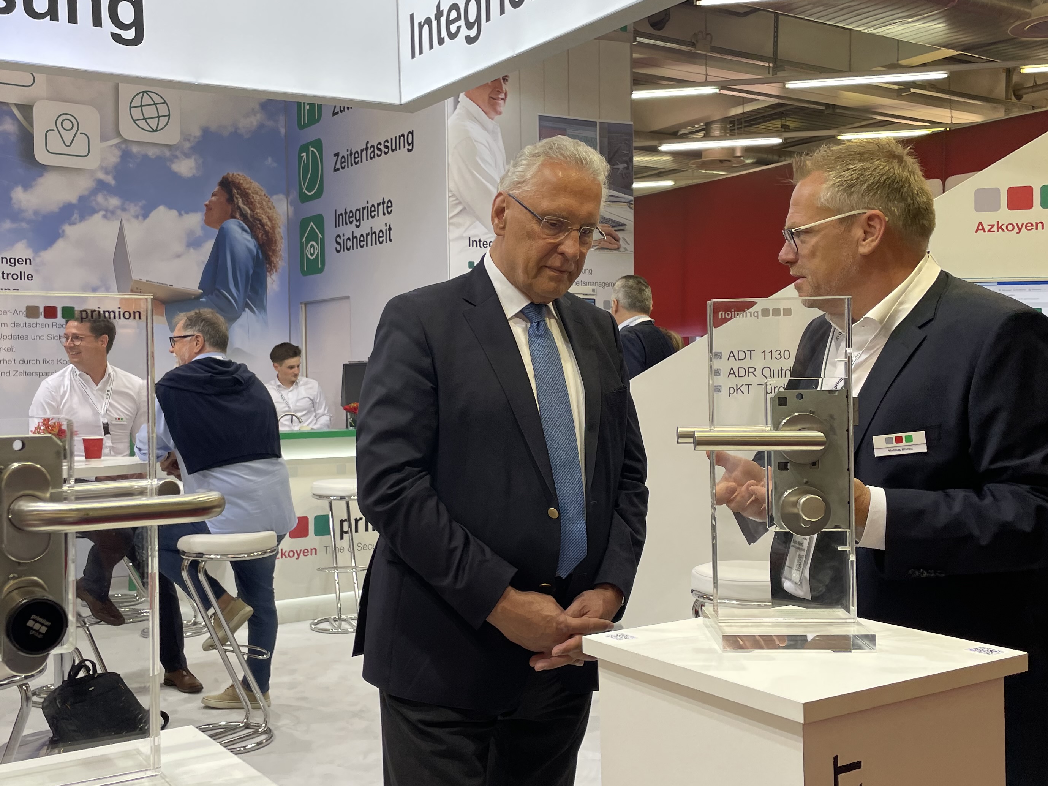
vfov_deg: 37.7
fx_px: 1150
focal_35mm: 38
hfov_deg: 48.9
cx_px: 474
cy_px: 395
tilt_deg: -1.1
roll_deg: +1.0
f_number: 1.6
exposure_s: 1/100
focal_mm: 4.2
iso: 32
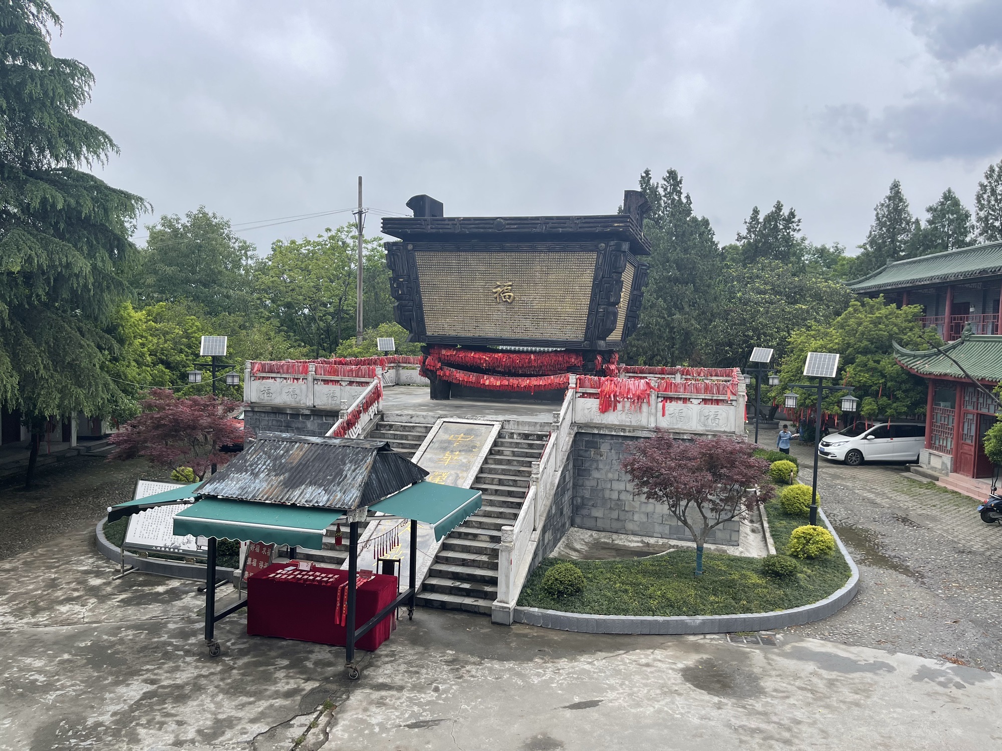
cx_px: 501
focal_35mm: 25
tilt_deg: -5.7
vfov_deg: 54.9
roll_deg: -5.1
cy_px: 376
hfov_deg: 69.4
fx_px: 724
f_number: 1.6
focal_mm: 5.1
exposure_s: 1/1456
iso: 32
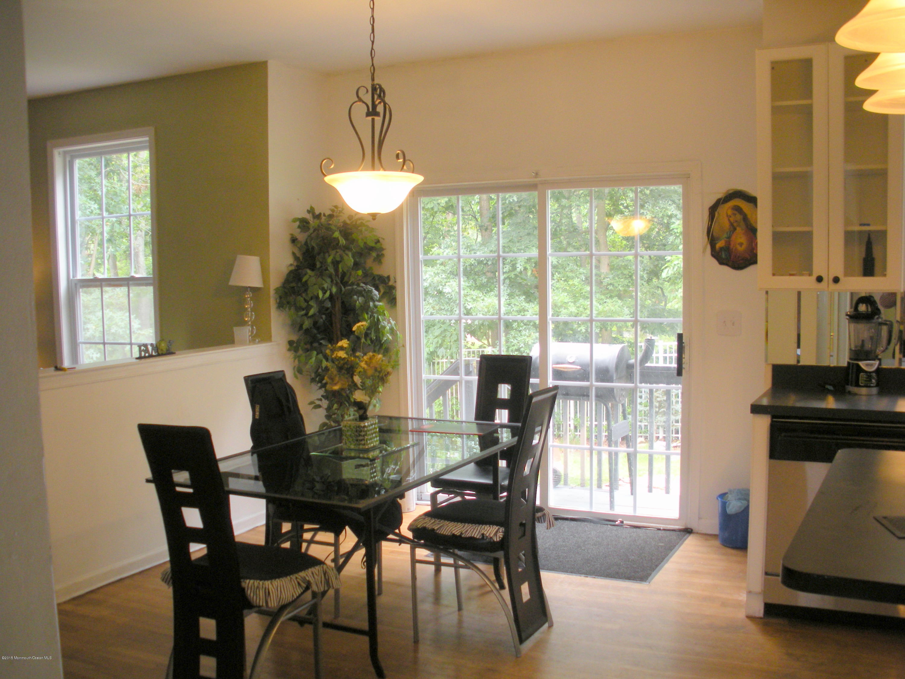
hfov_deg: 52.6
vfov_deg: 40.7
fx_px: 915
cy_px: 340
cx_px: 452
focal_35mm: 35
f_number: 3.5
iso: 155
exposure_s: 1/40.6
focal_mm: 6.3
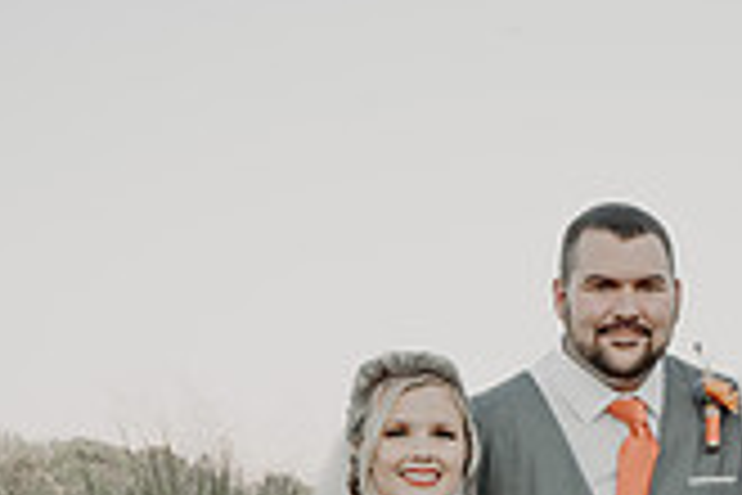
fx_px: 2535
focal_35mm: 123
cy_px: 754
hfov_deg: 16.4
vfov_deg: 10.7
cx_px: 711
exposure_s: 1/100
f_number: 16
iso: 320
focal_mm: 35
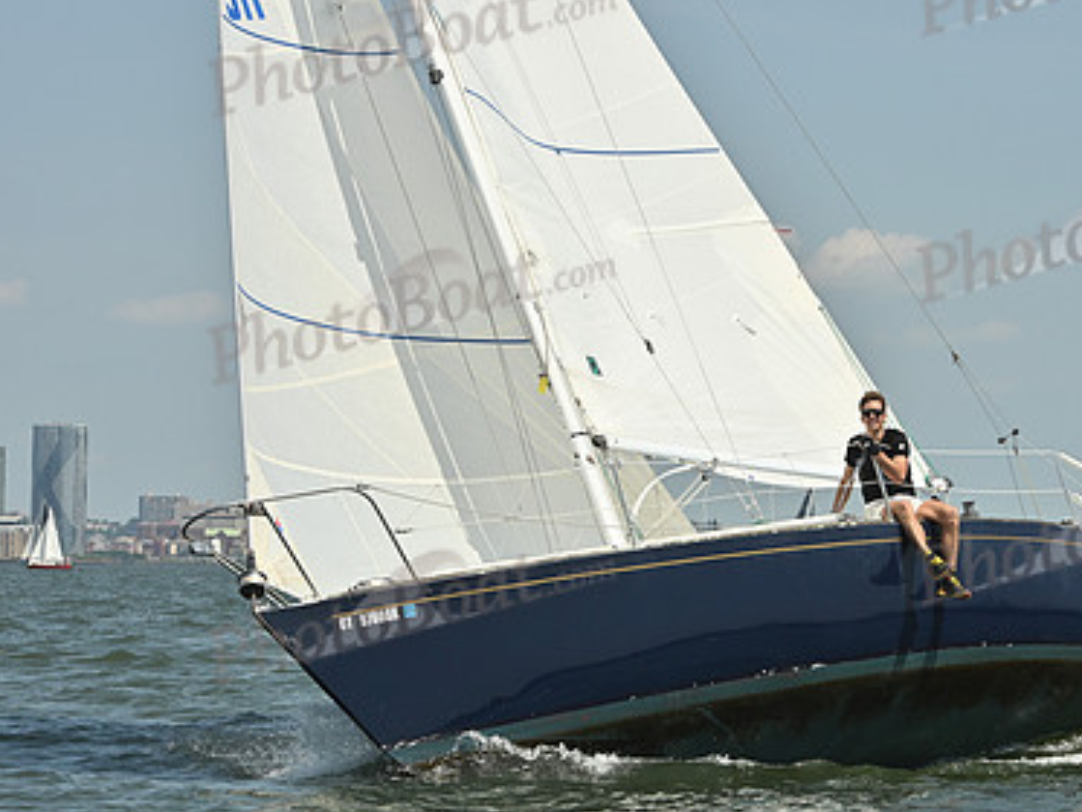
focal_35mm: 142
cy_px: 419
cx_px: 769
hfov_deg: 13.9
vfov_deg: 10.5
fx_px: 4440
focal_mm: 95
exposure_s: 1/1250
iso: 320
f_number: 10
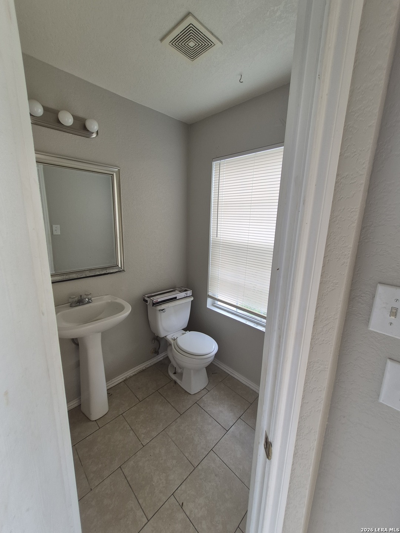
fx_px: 200
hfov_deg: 89.9
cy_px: 266
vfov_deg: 106.2
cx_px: 200
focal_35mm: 13
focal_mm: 1.74
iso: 40
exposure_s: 1/132
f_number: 2.2
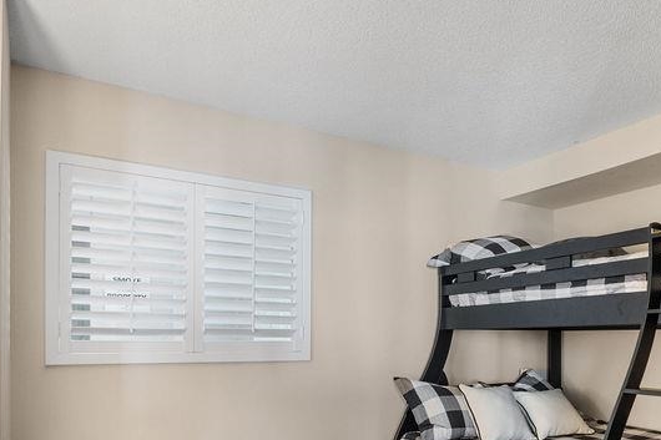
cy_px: 337
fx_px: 532
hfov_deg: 62.4
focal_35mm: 29
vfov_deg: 43.3
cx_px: 428
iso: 500
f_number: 7.1
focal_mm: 10
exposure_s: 1/1.67
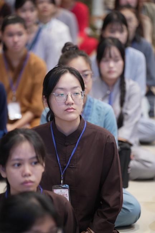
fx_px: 969
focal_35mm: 150
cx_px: 78
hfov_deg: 9.1
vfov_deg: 13.7
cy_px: 116
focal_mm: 150
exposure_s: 1/200
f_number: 2.8
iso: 5000
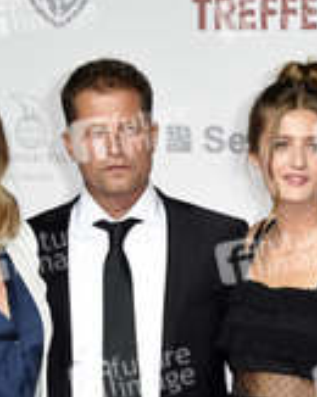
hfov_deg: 6.1
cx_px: 310
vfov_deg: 7.6
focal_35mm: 254
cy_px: 317
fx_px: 2984
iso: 640
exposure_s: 1/250
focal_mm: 98
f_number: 5.3
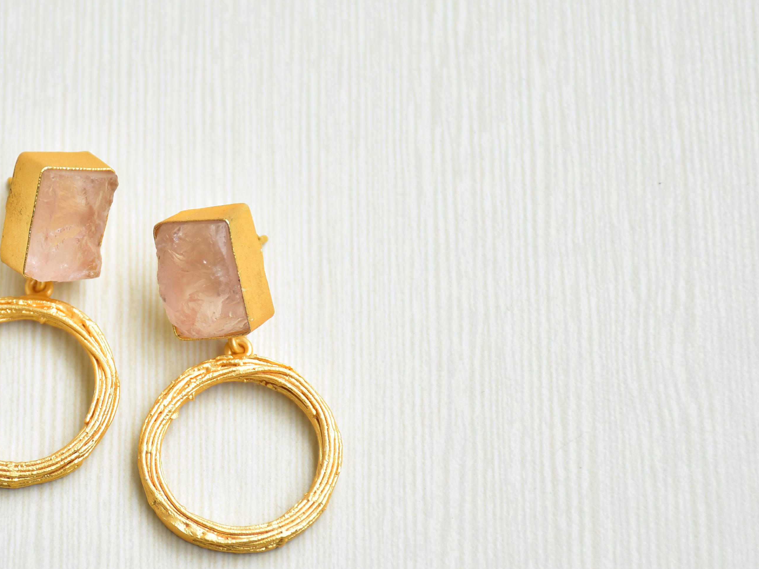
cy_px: 350
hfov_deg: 11.9
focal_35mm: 166
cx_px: 155
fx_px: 3640
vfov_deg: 8.9
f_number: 5
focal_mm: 66
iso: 125
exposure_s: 1/250
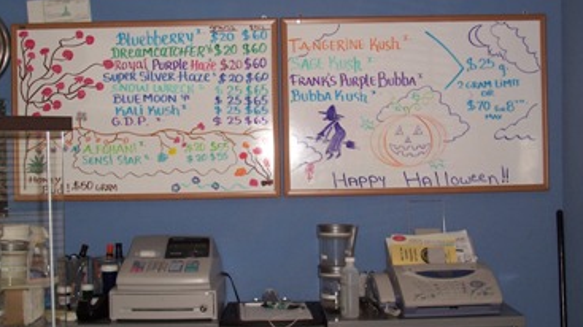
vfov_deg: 20.7
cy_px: 167
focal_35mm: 58
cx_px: 292
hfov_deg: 36.0
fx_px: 896
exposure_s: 1/60
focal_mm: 8.6
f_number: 3.4
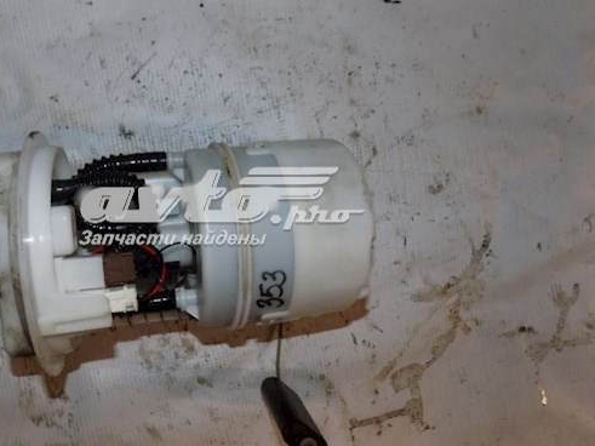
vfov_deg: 46.7
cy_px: 204
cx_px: 218
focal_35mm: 30
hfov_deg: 59.1
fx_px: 516
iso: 200
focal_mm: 4
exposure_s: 1/30
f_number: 3.1
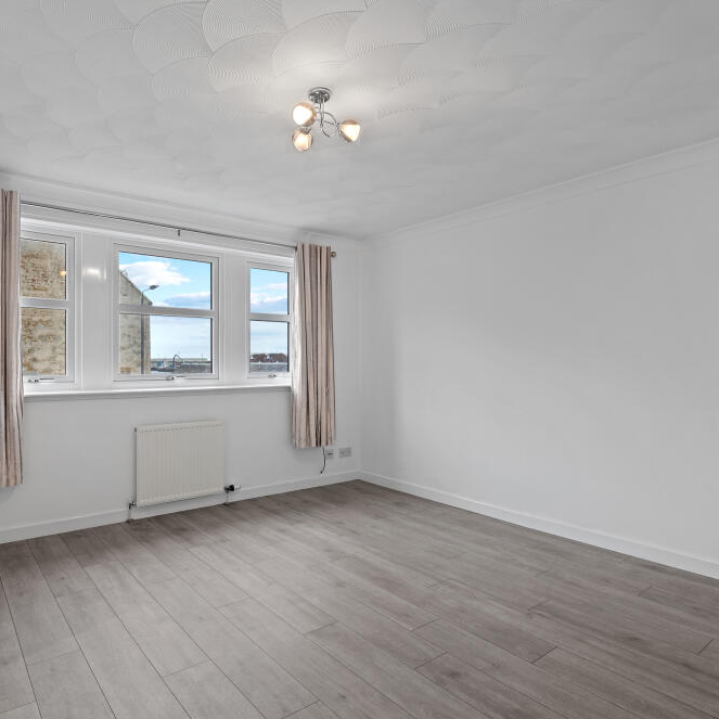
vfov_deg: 72.1
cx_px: 337
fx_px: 493
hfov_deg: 72.1
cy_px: 351
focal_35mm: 21
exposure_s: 1/1.67
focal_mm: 16
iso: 250
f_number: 9
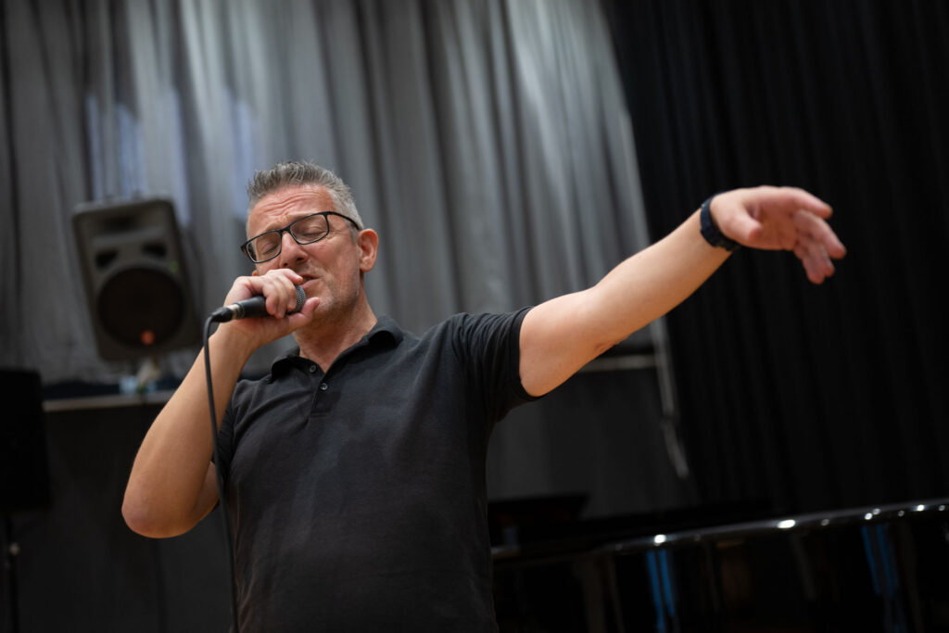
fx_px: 1318
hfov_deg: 39.6
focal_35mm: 50
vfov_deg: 27.0
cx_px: 474
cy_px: 316
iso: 1000
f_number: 1.8
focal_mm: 50
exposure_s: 1/250
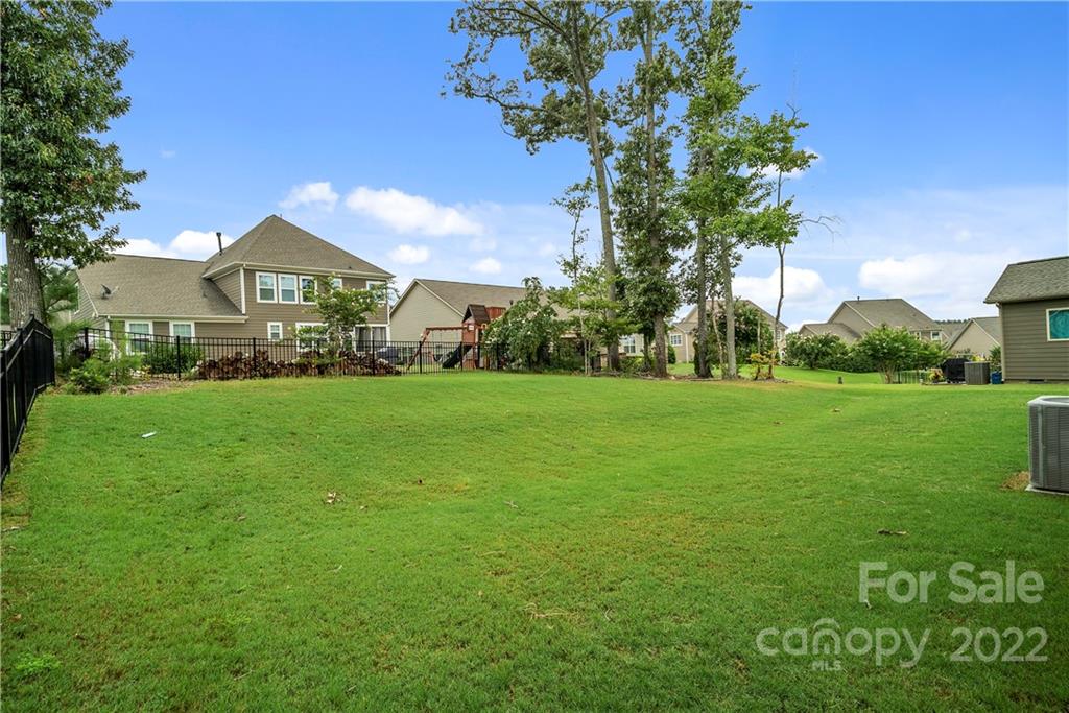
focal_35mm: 18
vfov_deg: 67.4
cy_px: 356
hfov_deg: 90.0
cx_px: 534
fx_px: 535
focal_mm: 18
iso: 250
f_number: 8
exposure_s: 1/20
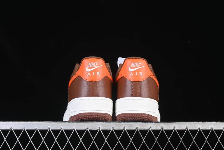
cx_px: 112
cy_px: 75
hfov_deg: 27.0
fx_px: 467
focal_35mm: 75
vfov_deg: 18.2
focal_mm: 50
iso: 160
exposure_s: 1/60
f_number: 6.3
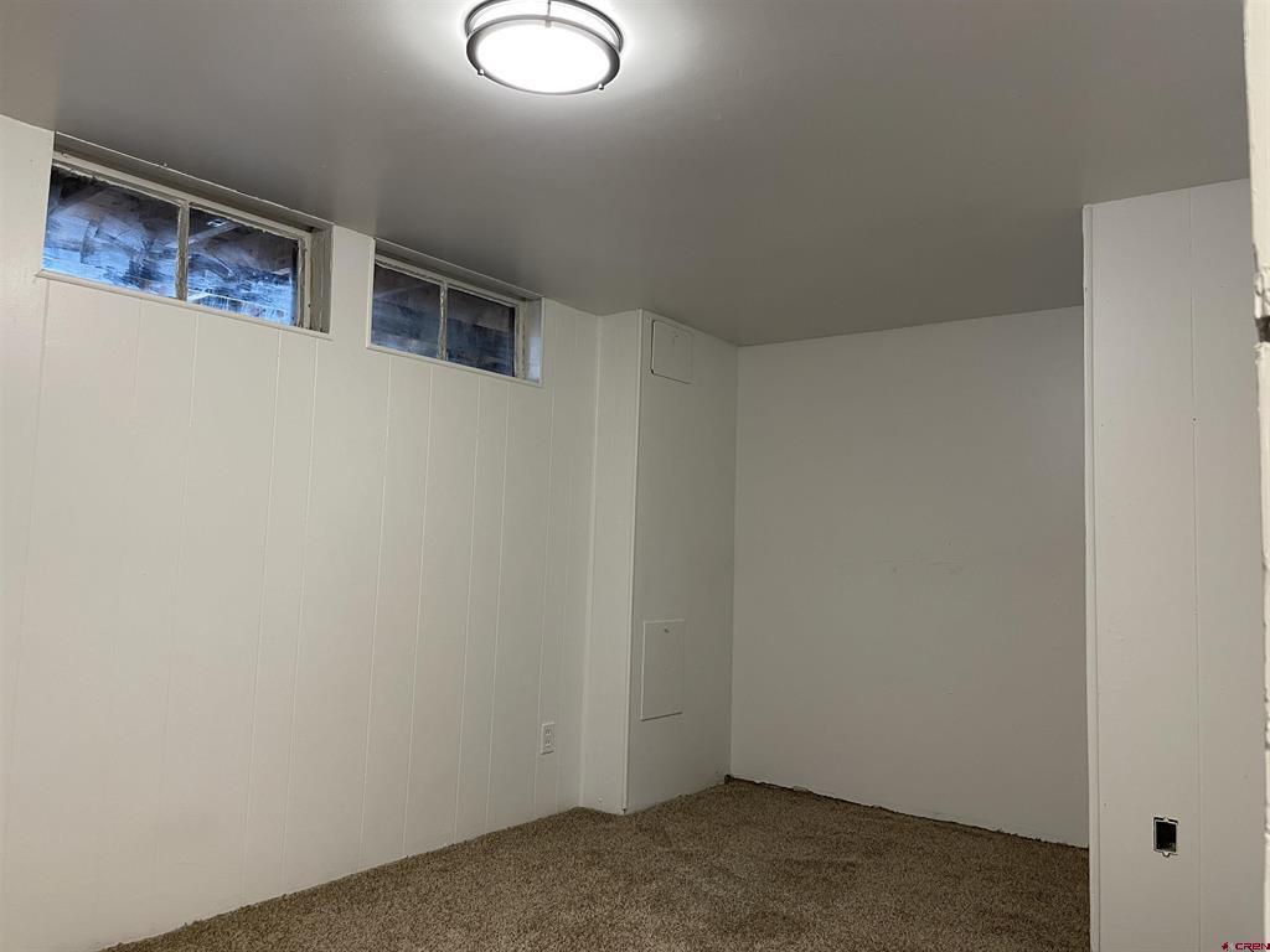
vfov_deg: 53.1
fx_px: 954
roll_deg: -1.6
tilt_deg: +4.3
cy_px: 476
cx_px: 635
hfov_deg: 67.3
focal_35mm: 26
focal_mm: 4.2
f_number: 1.6
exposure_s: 1/60
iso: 160
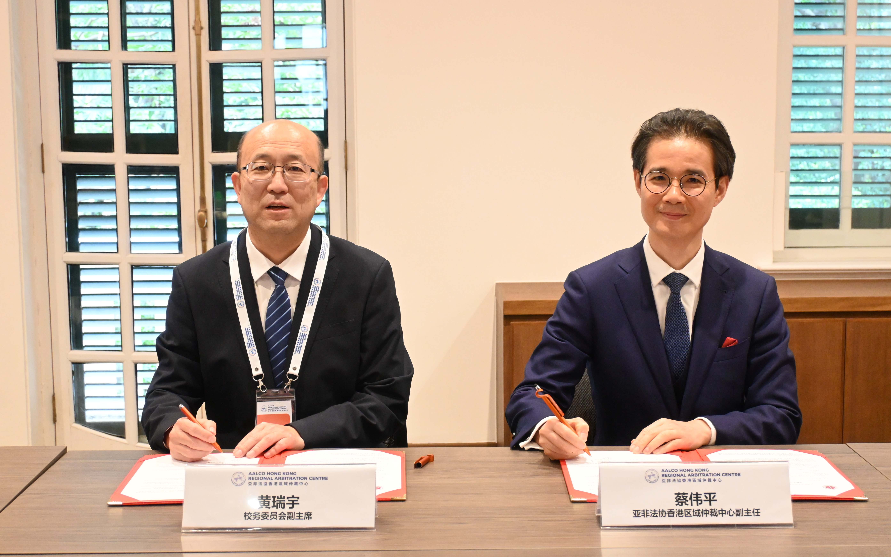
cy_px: 272
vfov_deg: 24.9
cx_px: 446
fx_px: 1263
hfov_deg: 38.9
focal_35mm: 52
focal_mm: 34
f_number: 5
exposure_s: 1/60
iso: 4000
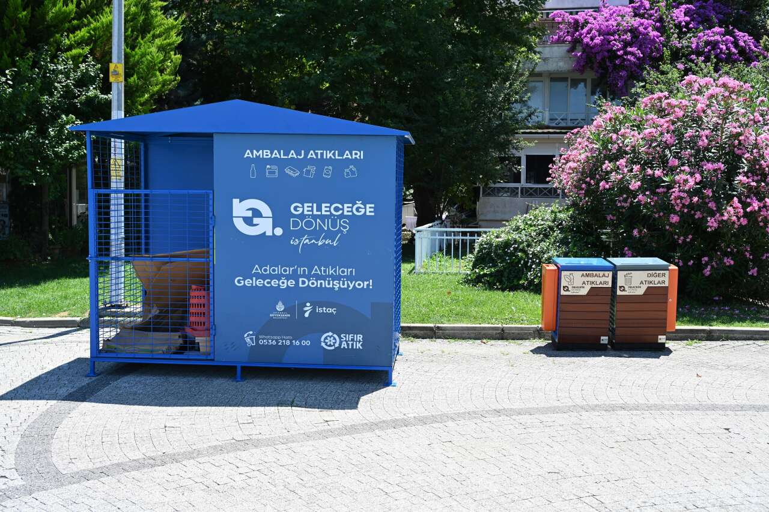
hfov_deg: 51.9
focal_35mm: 37
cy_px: 256
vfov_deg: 35.9
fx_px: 790
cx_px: 384
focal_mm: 37
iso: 110
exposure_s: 1/250
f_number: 5.6
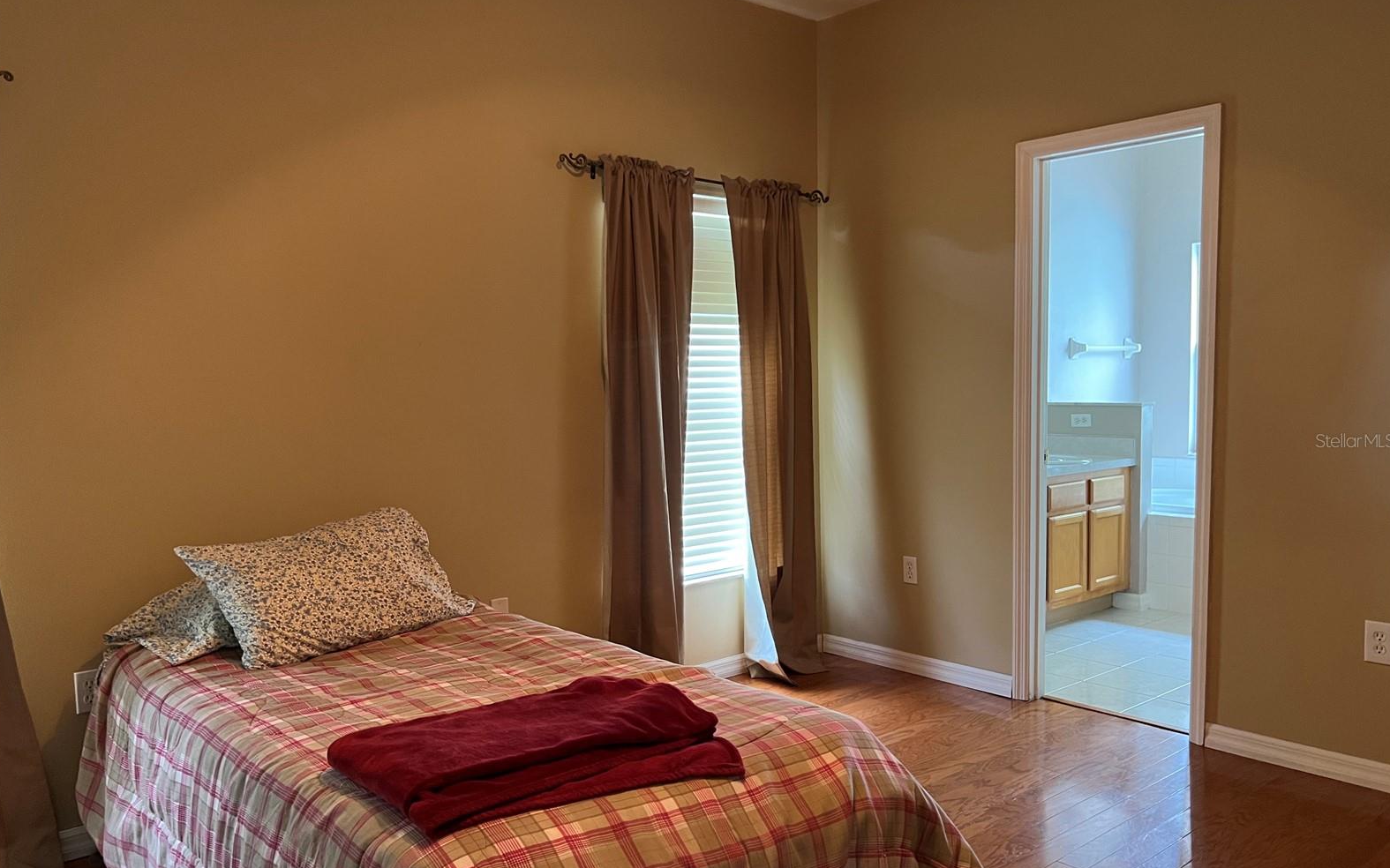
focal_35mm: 28
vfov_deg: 44.5
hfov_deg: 66.5
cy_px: 440
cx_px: 693
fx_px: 1061
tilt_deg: -4.3
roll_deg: +1.1
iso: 320
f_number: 1.5
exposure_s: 1/60
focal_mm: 5.7
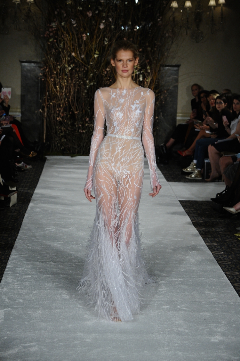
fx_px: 1121
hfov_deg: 12.2
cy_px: 180
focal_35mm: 112
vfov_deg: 18.3
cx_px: 120
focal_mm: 112
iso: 2500
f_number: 5.6
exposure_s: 1/500
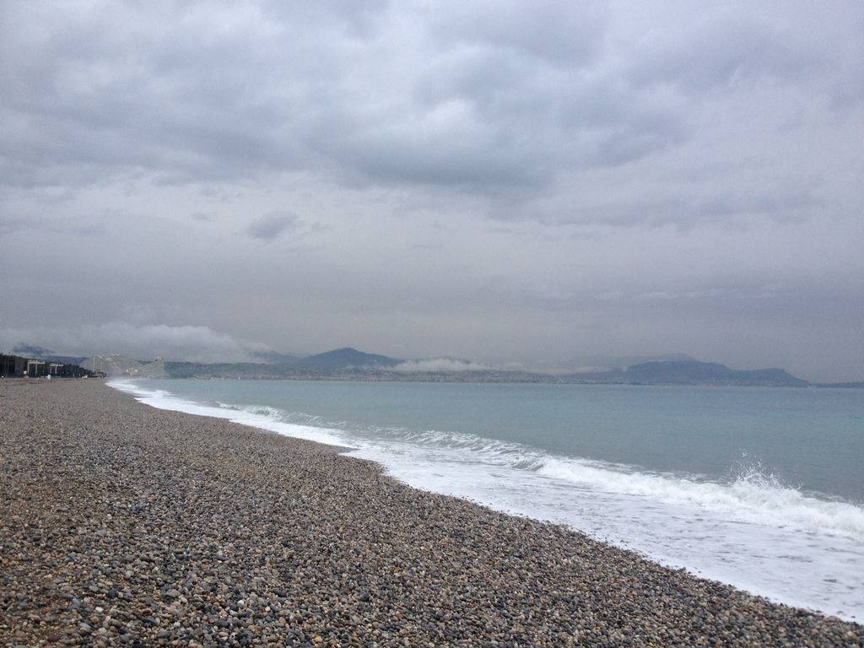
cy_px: 324
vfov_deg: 40.7
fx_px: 874
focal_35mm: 35
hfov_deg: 52.6
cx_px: 432
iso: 64
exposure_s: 1/176
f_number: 2.4
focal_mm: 4.28
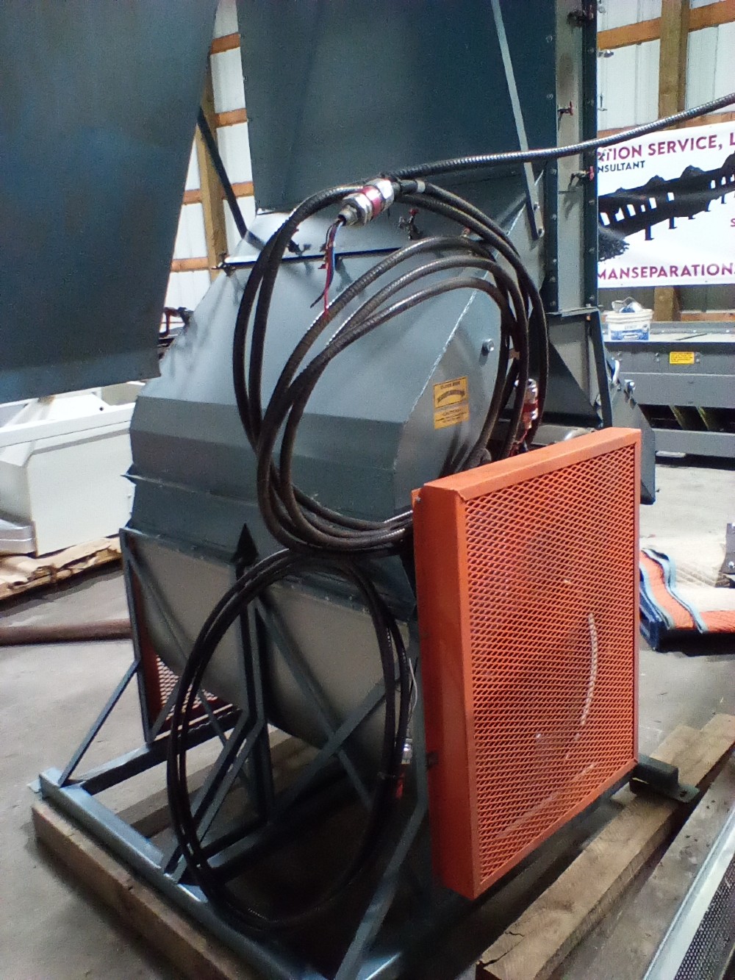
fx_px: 877
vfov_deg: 58.3
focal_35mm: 31
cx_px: 368
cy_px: 490
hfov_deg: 45.4
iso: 386
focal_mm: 2.38
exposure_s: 1/20
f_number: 2.4
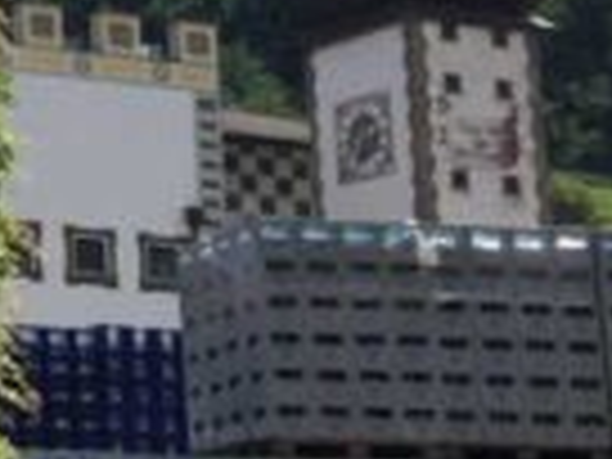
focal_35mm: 164
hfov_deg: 10.5
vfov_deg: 9.0
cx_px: -814
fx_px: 2899
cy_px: -72
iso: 32
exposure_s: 1/1522
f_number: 2.2
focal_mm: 4.15
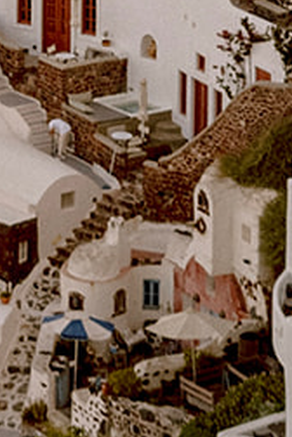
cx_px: -222
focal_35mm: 222
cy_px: -602
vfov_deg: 8.5
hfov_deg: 6.1
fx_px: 2701
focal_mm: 35
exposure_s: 1/1000
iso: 800
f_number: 4
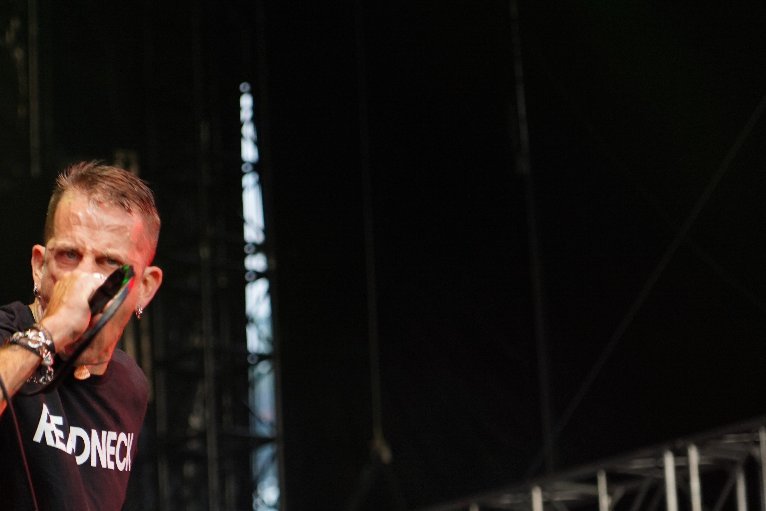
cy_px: 366
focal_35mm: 178
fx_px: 3787
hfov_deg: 11.5
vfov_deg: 7.7
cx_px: 169
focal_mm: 105
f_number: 4
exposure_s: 1/125
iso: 400
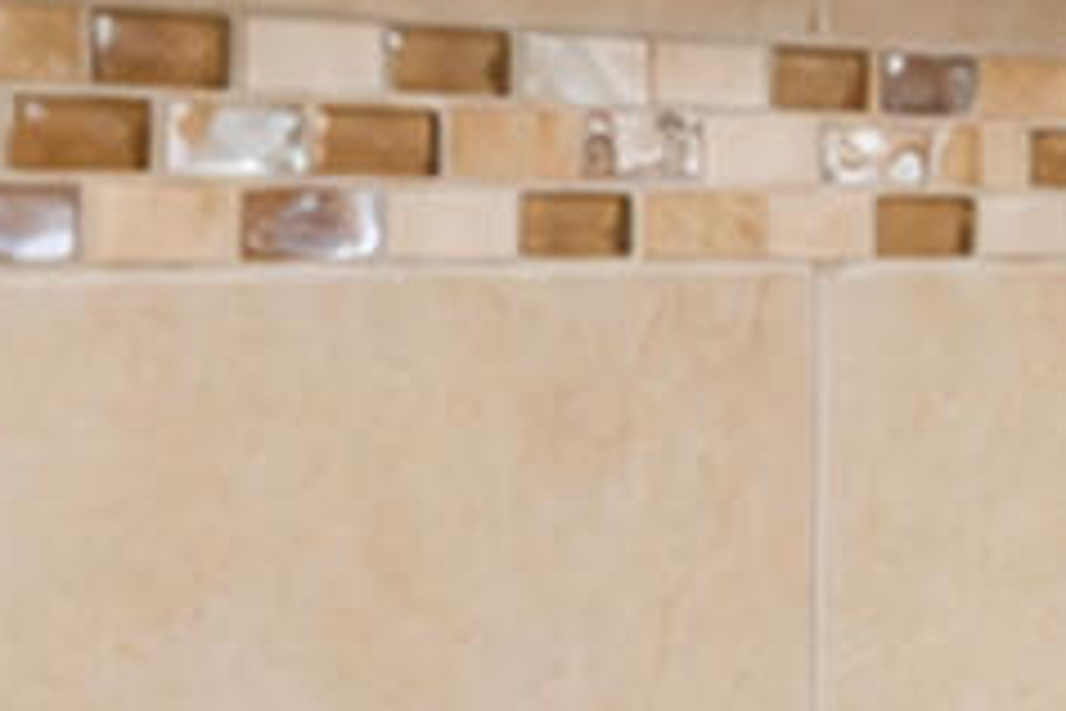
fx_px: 3997
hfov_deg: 11.9
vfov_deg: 10.1
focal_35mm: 135
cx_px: 2652
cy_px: 32
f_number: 4
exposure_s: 1/8
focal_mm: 16
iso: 64
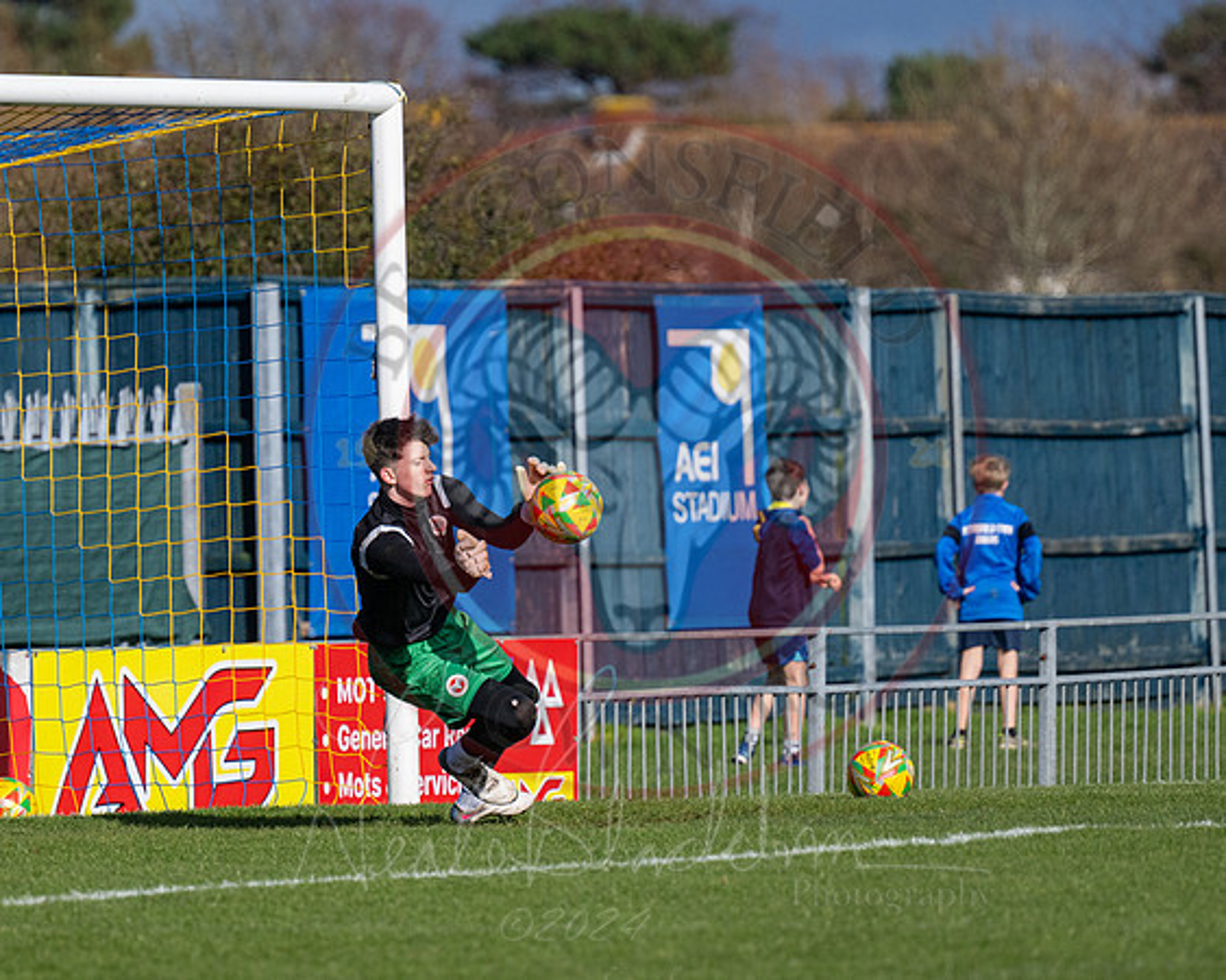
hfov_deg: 4.8
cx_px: 613
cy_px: 490
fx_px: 14712
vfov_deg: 3.8
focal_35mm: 406
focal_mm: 240
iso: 400
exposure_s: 1/8000
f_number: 4
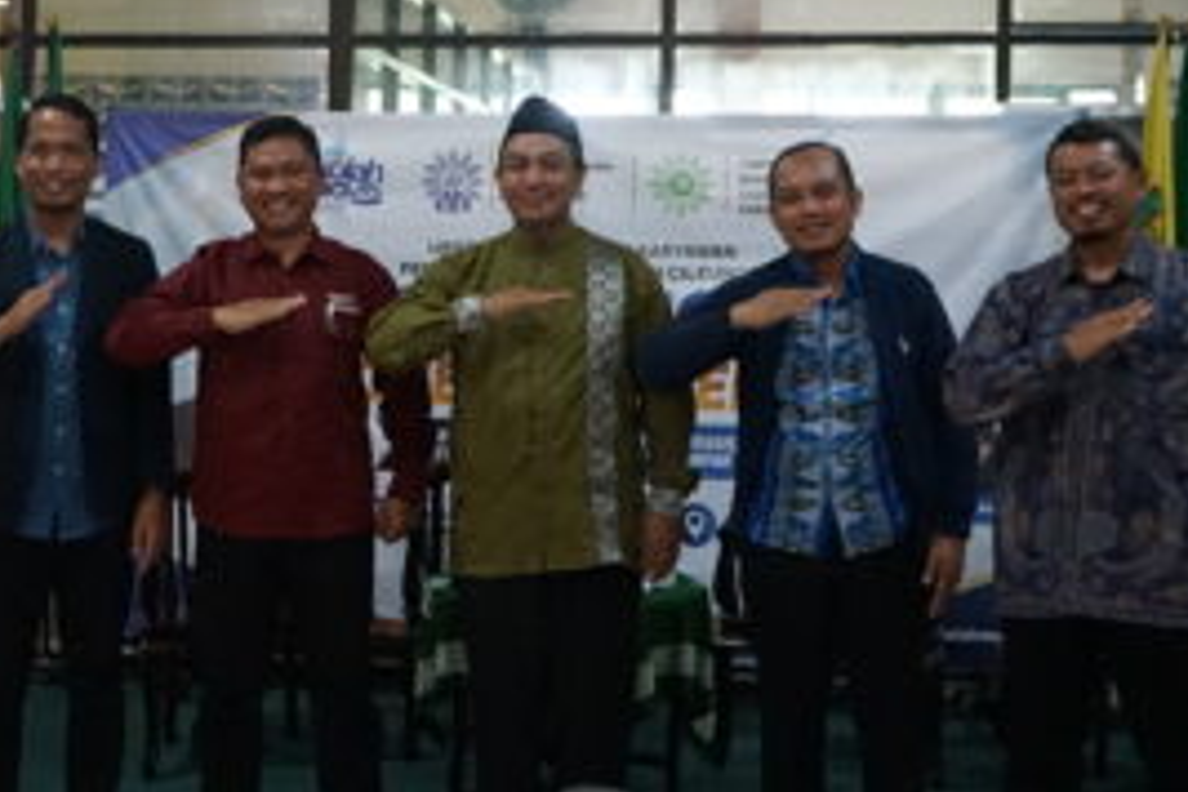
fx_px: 2079
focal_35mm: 63
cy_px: 287
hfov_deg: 31.7
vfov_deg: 21.5
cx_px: 440
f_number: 3.5
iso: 6400
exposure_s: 1/160
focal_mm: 28
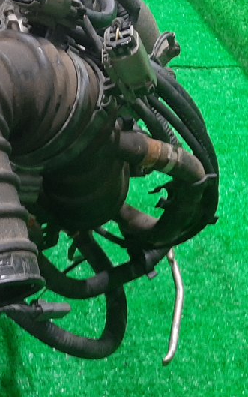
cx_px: -111
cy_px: 347
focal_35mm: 75
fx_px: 810
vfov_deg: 26.7
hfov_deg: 16.1
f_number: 1.7
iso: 180
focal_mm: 3.93
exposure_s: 1/33
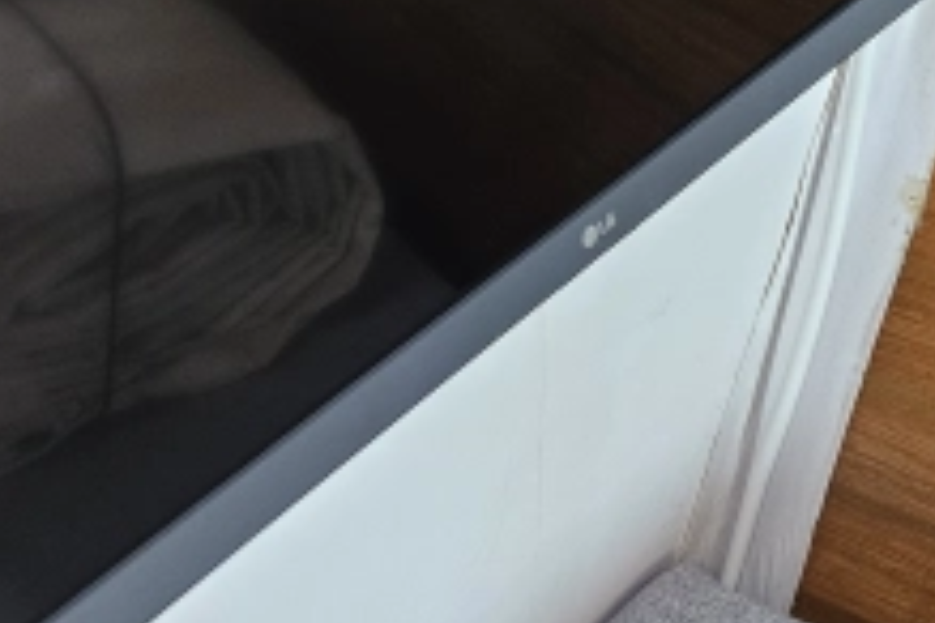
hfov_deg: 33.0
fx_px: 1558
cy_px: -134
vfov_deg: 21.0
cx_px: 295
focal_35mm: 60
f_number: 1.7
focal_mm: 6.3
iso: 640
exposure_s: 1/120
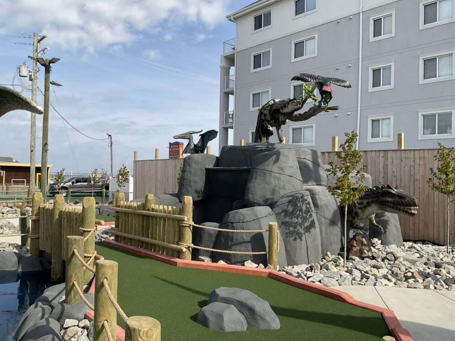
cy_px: 173
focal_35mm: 30
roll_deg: -0.9
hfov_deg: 60.0
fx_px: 394
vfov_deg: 46.8
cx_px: 230
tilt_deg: +0.6
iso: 16
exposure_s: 1/1848
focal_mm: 3
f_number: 1.8
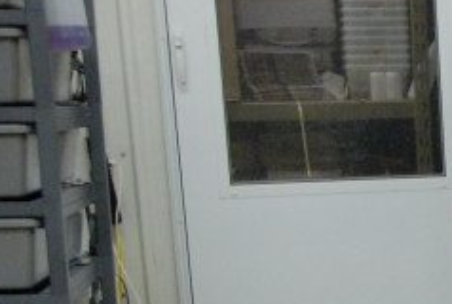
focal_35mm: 134
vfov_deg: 9.9
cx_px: 758
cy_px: 477
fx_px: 1687
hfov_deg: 13.9
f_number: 4
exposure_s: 1/60
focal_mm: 22
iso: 1600
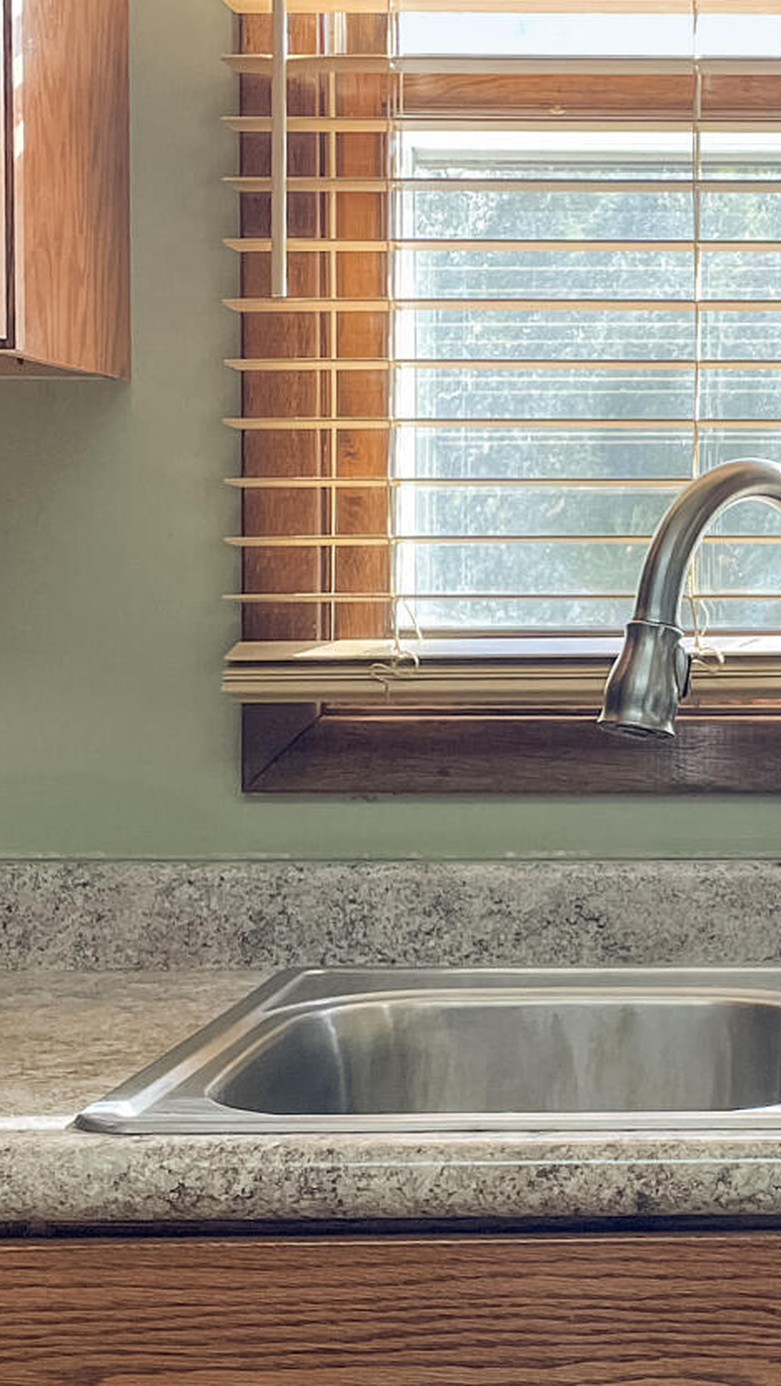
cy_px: 770
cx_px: 883
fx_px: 2502
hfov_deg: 17.1
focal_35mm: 68
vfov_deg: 31.0
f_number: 1.6
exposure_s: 1/120
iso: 40
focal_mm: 4.2
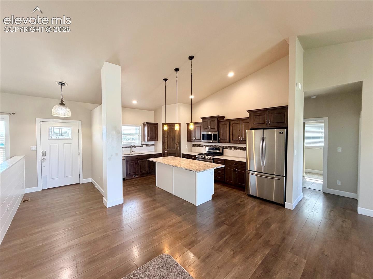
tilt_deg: -1.7
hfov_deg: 102.1
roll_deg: +1.1
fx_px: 151
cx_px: 186
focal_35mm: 14
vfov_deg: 85.7
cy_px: 140
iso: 320
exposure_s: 1/120
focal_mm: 2.22
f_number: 2.2
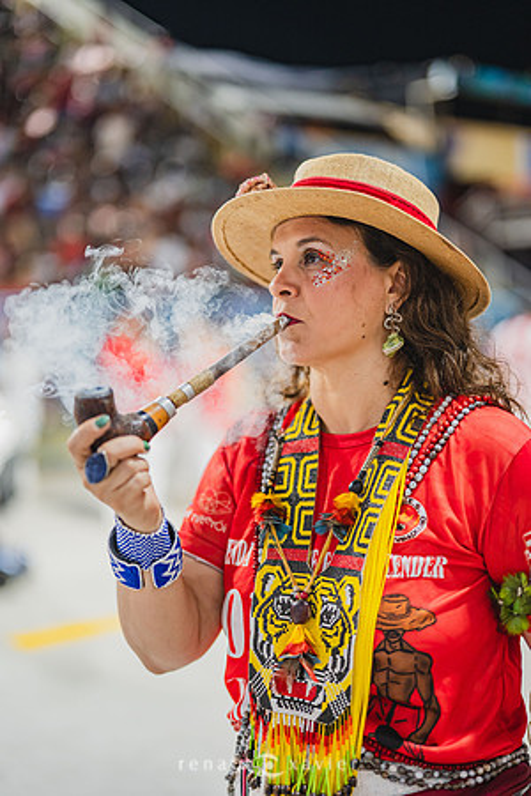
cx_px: 266
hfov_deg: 27.0
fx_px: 1106
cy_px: 398
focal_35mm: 50
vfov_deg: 39.6
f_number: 1.2
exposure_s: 1/1000
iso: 1600
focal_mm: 50
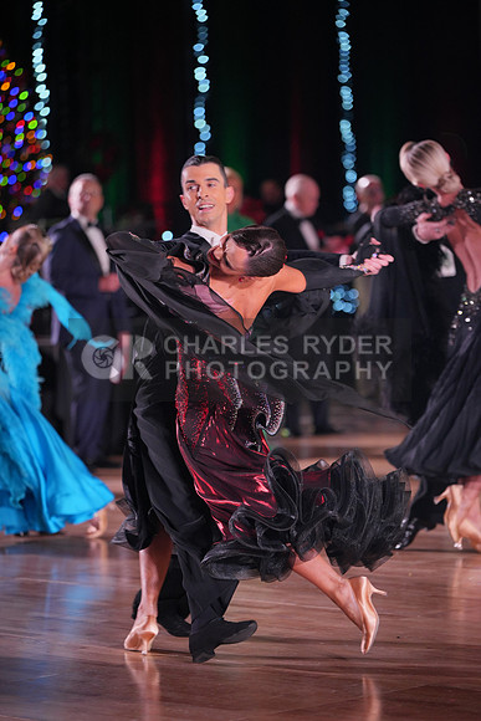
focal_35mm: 144
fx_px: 2884
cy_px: 360
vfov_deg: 14.2
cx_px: 240
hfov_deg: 9.5
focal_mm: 144
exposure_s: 1/400
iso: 800
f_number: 2.8
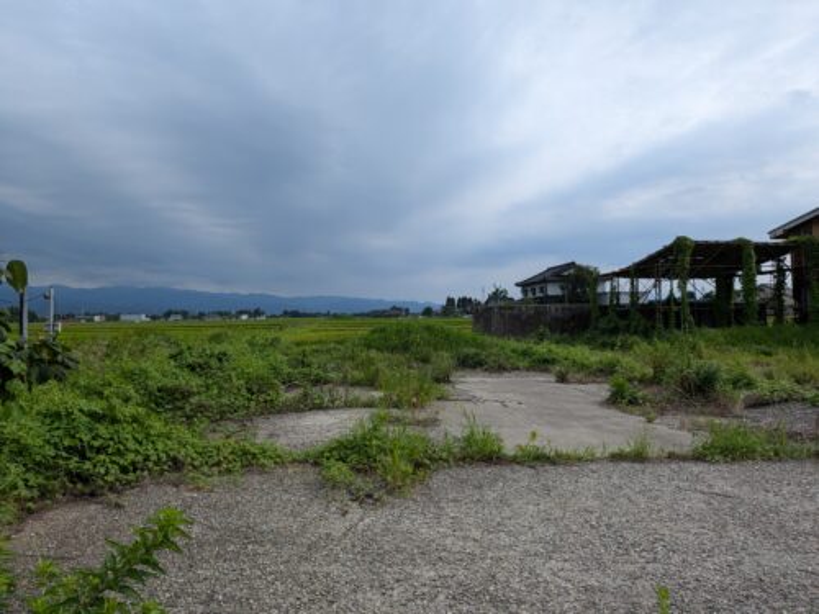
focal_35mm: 24
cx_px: 410
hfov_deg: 71.6
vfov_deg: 56.8
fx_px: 568
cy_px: 307
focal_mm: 4.53
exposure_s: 1/2128
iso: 28
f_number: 1.7
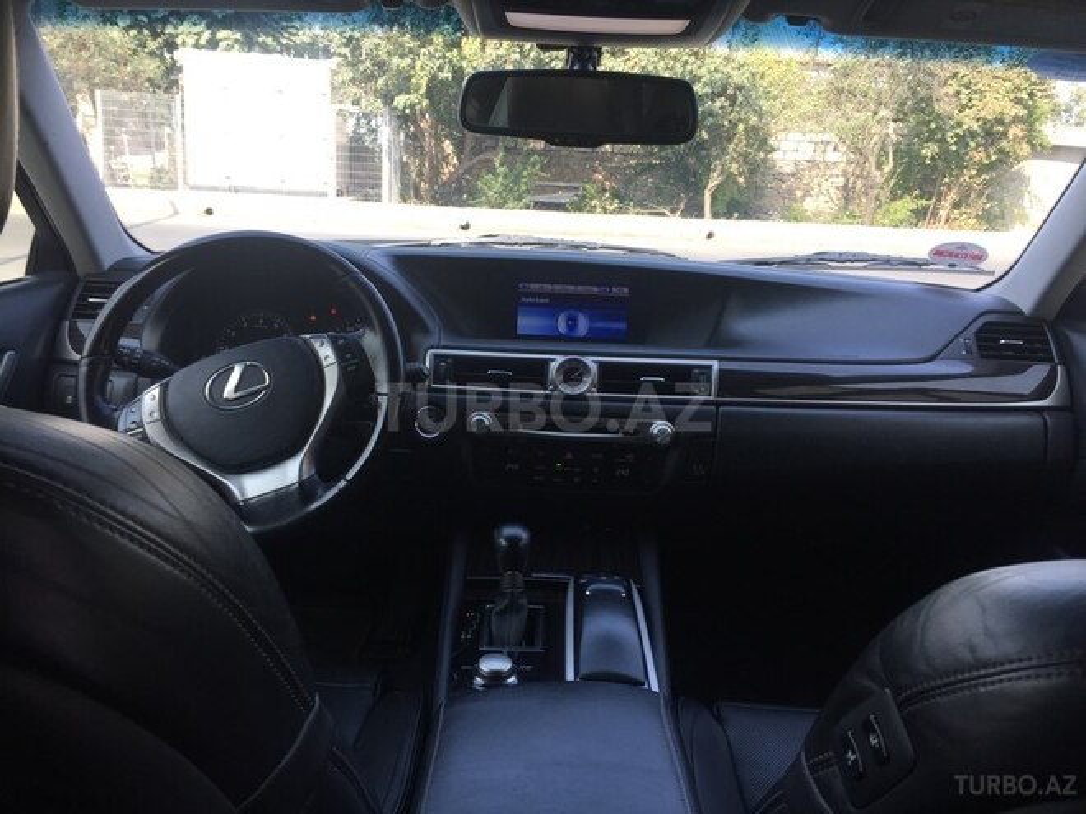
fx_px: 910
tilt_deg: -17.7
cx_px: 543
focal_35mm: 29
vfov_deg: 48.2
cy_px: 407
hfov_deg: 61.7
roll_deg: -4.0
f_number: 2.2
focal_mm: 4.15
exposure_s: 1/250
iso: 32
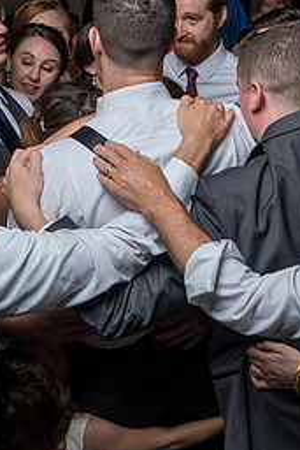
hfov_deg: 19.0
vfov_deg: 27.9
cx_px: 243
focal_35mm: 71
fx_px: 886
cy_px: 99
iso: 2000
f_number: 4
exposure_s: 1/200
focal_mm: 26
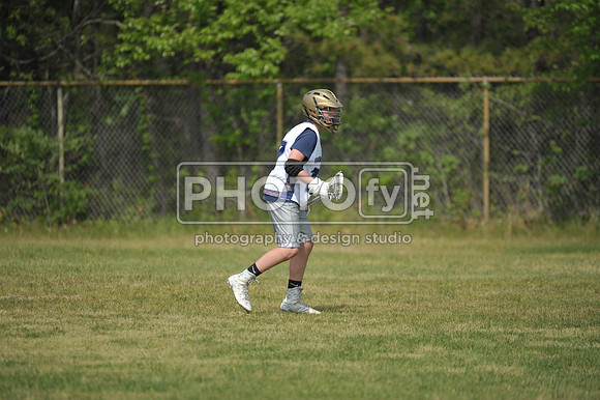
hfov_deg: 5.2
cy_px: 200
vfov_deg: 3.4
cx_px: 300
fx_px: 6663
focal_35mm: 400
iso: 640
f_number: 4
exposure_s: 1/4000
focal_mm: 400
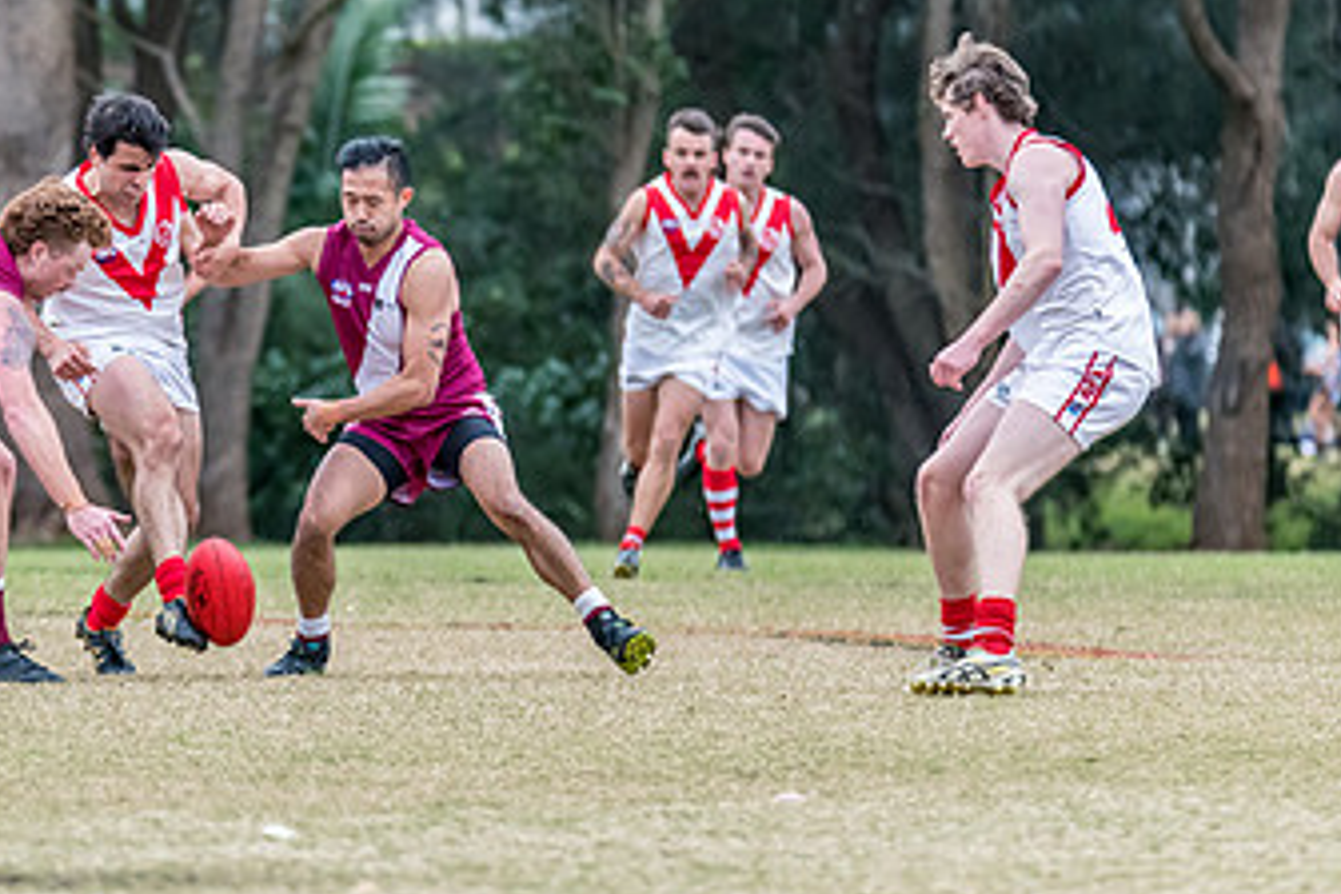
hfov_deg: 4.0
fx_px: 19108
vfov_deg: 2.7
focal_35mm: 513
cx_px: 245
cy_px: 191
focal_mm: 280
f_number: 5.6
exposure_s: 1/1250
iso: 2200
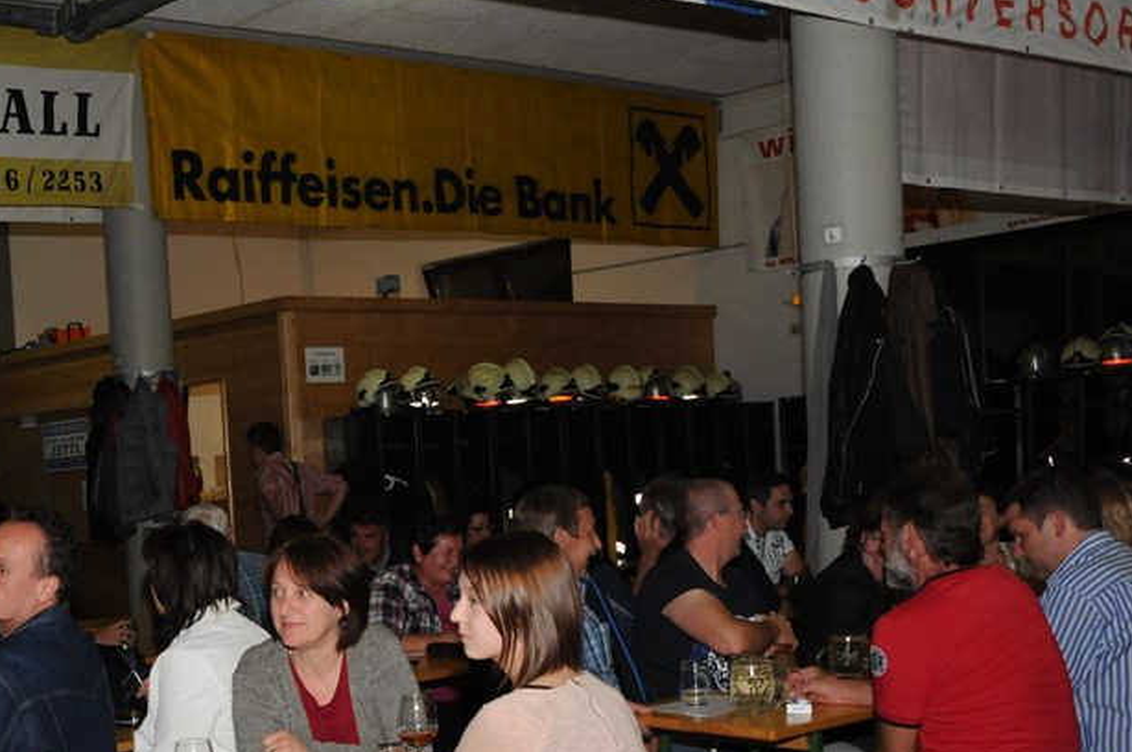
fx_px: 1728
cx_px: 218
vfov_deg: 24.2
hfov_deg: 35.1
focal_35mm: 55
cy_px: 606
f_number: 7.1
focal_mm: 22
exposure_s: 1/60
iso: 800
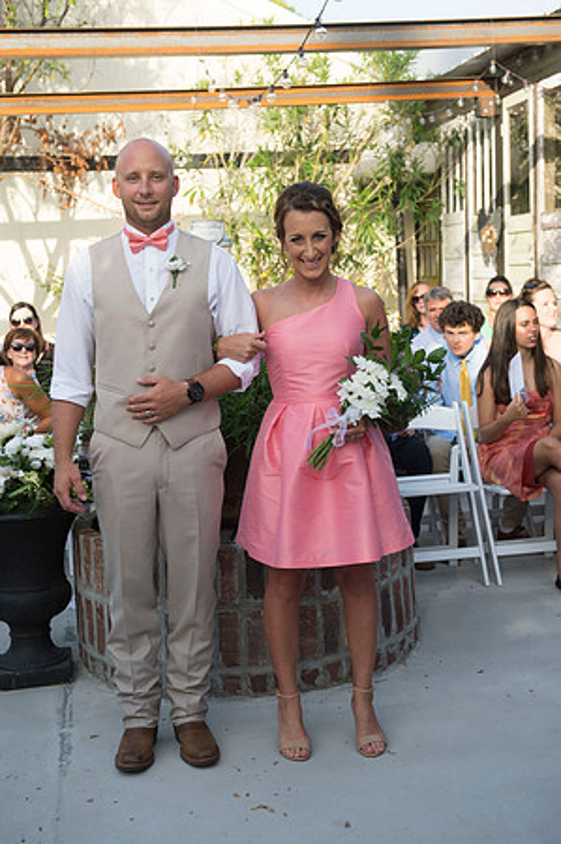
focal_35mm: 55
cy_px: 422
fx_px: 1289
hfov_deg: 24.6
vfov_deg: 36.3
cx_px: 280
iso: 500
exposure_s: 1/640
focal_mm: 55
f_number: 5.6
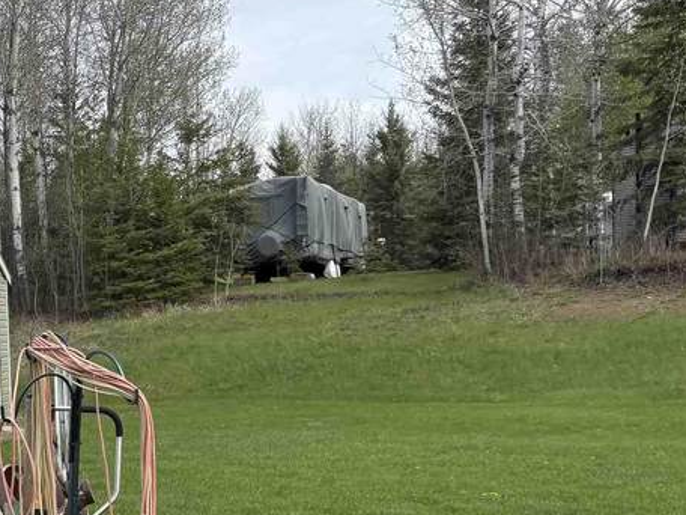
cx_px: -197
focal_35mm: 73
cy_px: 443
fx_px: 1447
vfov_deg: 19.9
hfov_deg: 23.6
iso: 50
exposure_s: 1/3125
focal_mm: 5.96
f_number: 1.6
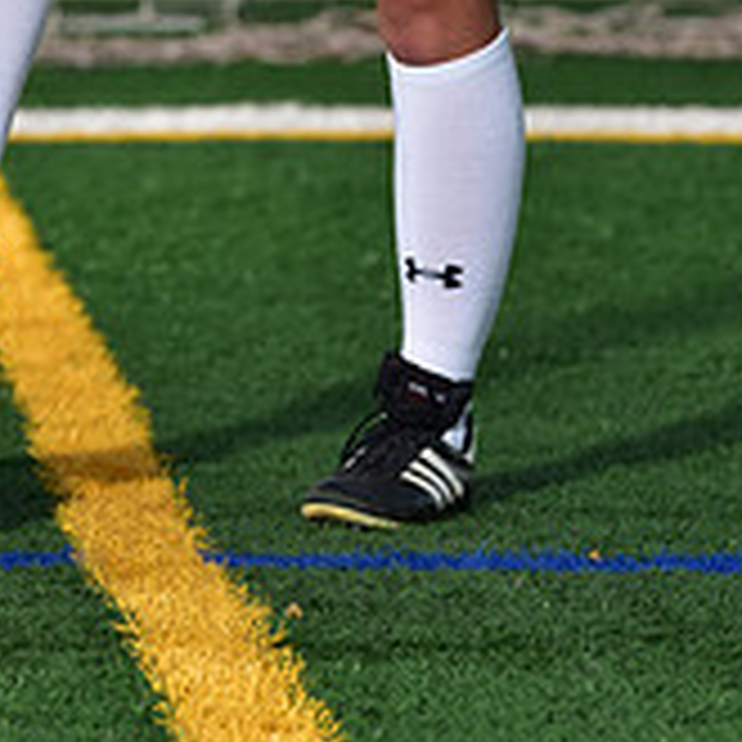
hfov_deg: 3.6
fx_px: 11956
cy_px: -549
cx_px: 277
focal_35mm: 493
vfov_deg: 3.5
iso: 250
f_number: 4.5
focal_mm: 165
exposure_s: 1/200
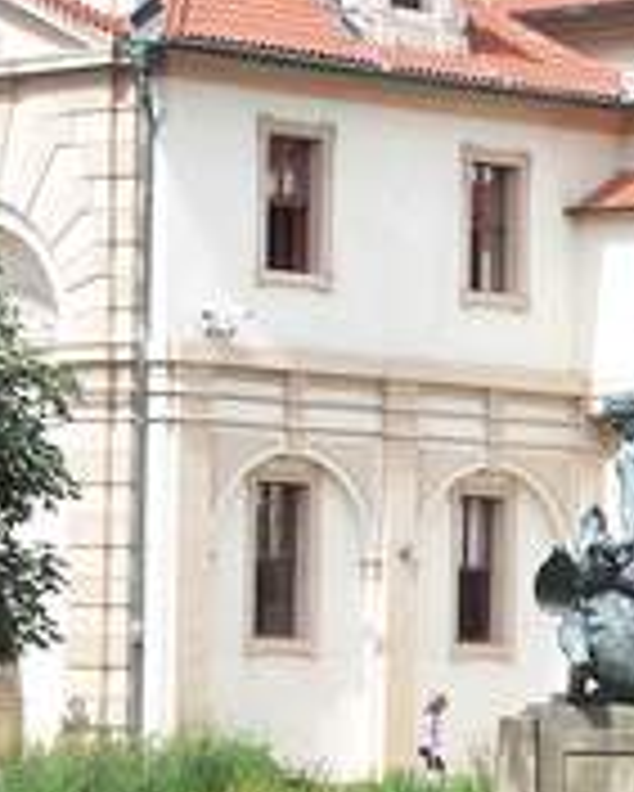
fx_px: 4898
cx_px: 598
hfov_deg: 7.4
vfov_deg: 9.1
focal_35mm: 209
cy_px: 900
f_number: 3.2
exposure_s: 1/500
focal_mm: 12.6
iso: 64
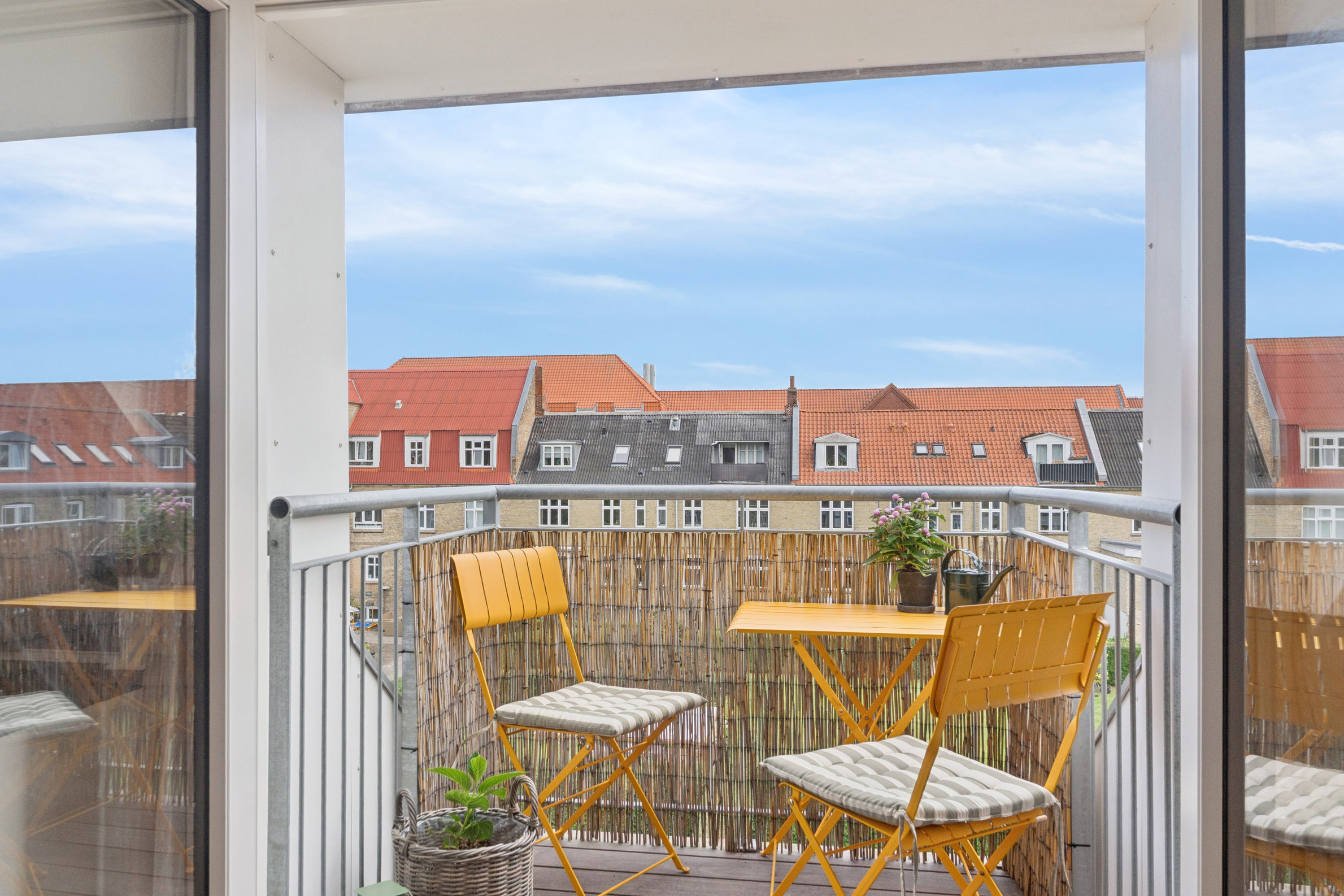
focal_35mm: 29
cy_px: 426
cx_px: 621
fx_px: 1094
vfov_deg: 44.5
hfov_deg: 63.0
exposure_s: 1/200
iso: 200
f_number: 8
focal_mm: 15.5
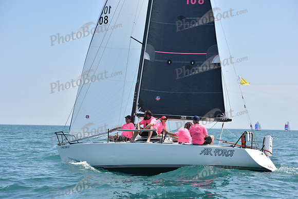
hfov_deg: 23.6
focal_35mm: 86
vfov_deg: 15.9
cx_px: 149
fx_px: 712
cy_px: 100
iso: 250
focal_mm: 86
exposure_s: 1/1250
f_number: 6.3
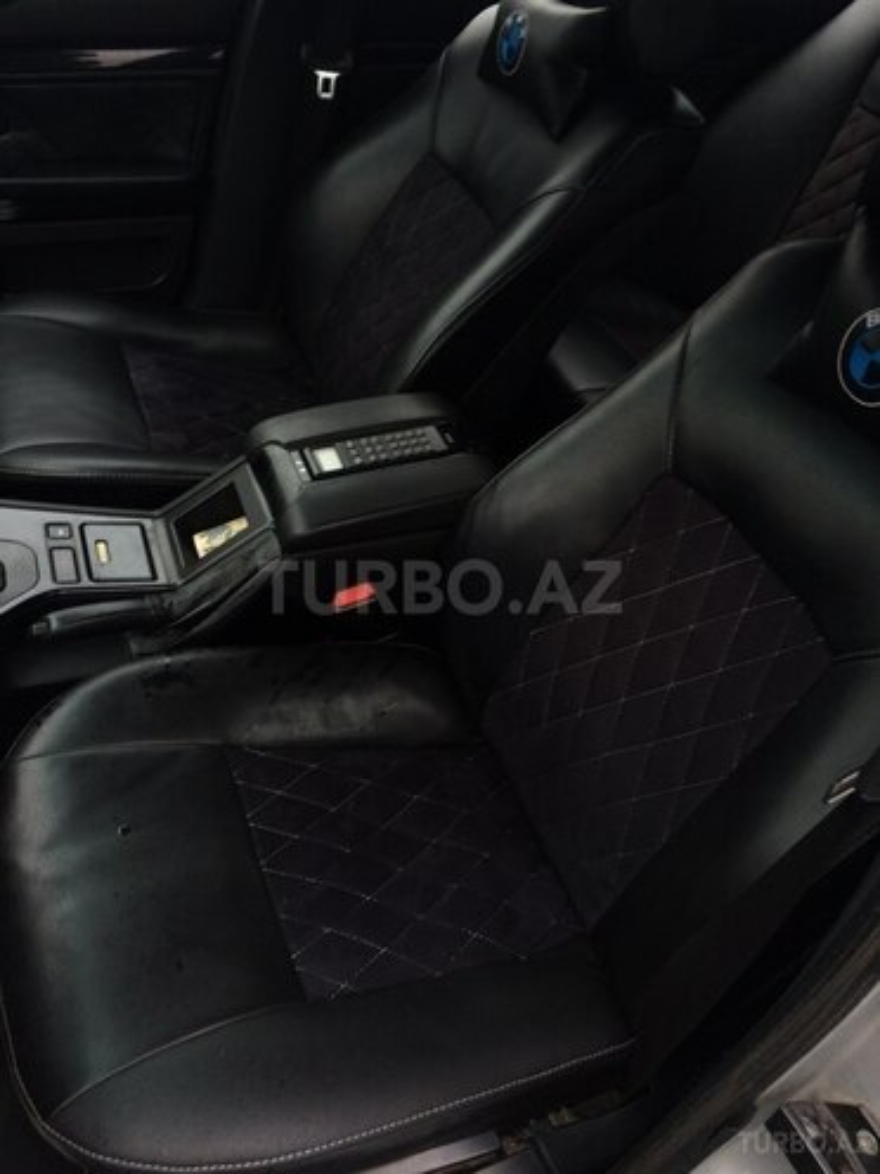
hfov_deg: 48.2
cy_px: 587
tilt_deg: -45.2
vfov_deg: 61.7
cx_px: 440
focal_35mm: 29
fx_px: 983
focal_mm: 4.15
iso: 40
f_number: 2.2
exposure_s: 1/50
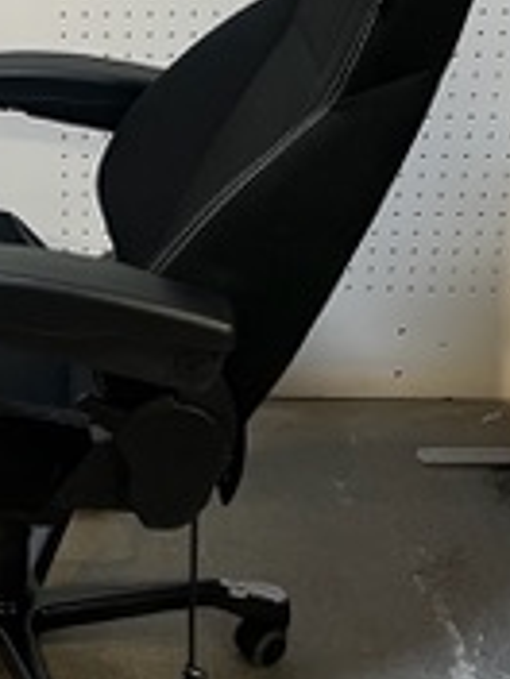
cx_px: 66
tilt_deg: -24.2
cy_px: 216
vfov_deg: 27.2
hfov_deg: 20.4
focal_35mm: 71
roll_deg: -0.2
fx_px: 1395
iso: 100
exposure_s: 1/50
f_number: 1.6
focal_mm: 5.1
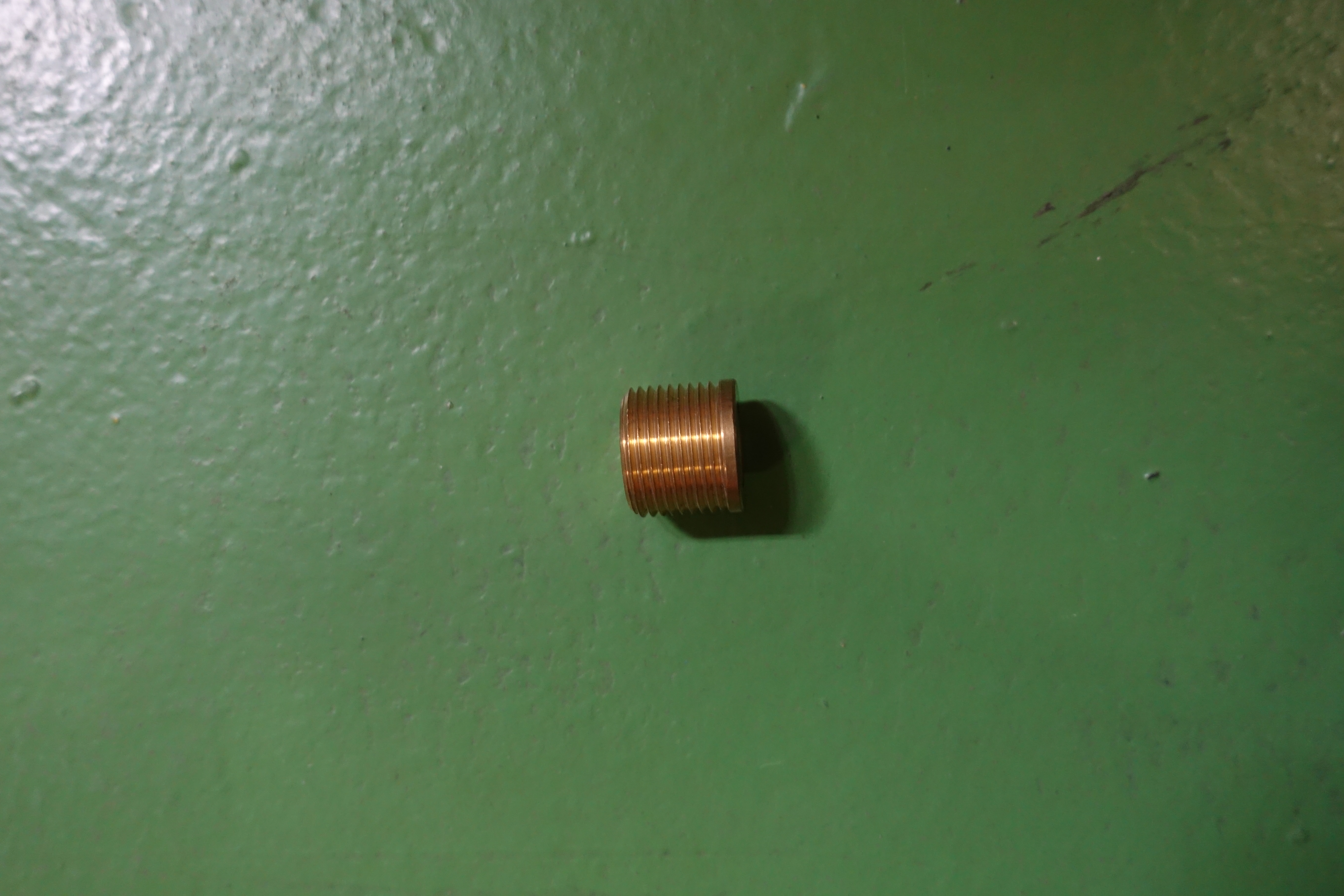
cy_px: 448
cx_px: 672
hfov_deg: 53.1
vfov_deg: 36.9
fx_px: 1344
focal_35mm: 36
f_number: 2.8
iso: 800
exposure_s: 1/15
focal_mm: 13.34
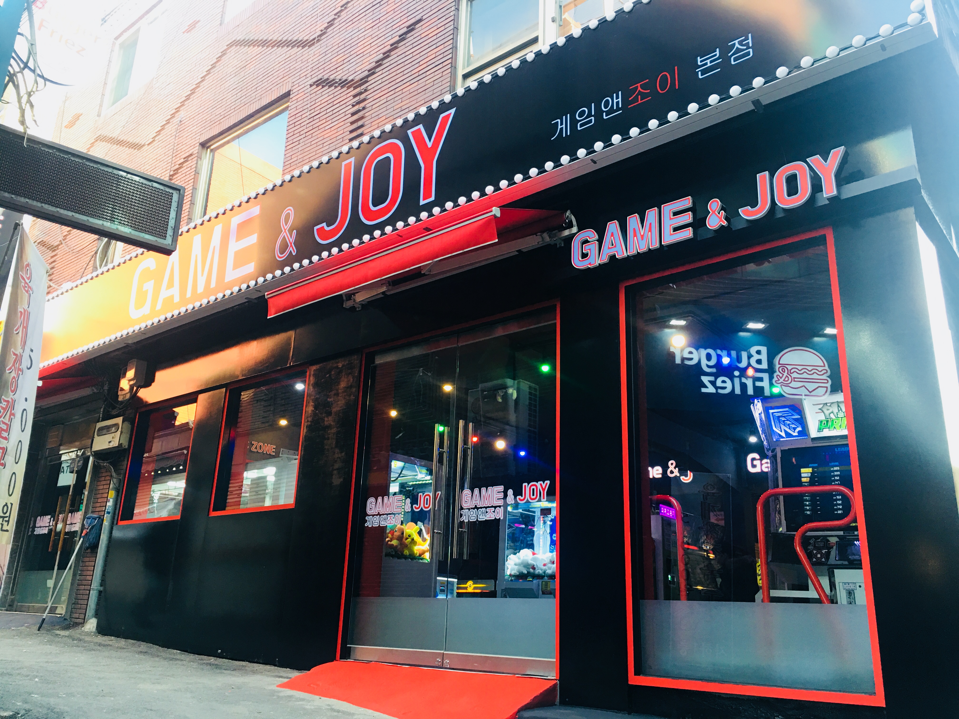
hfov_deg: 61.7
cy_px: 360
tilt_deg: +19.1
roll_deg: -2.6
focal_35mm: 29
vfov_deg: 48.2
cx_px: 480
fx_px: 803
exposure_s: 1/30
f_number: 2.2
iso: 32
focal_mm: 4.15
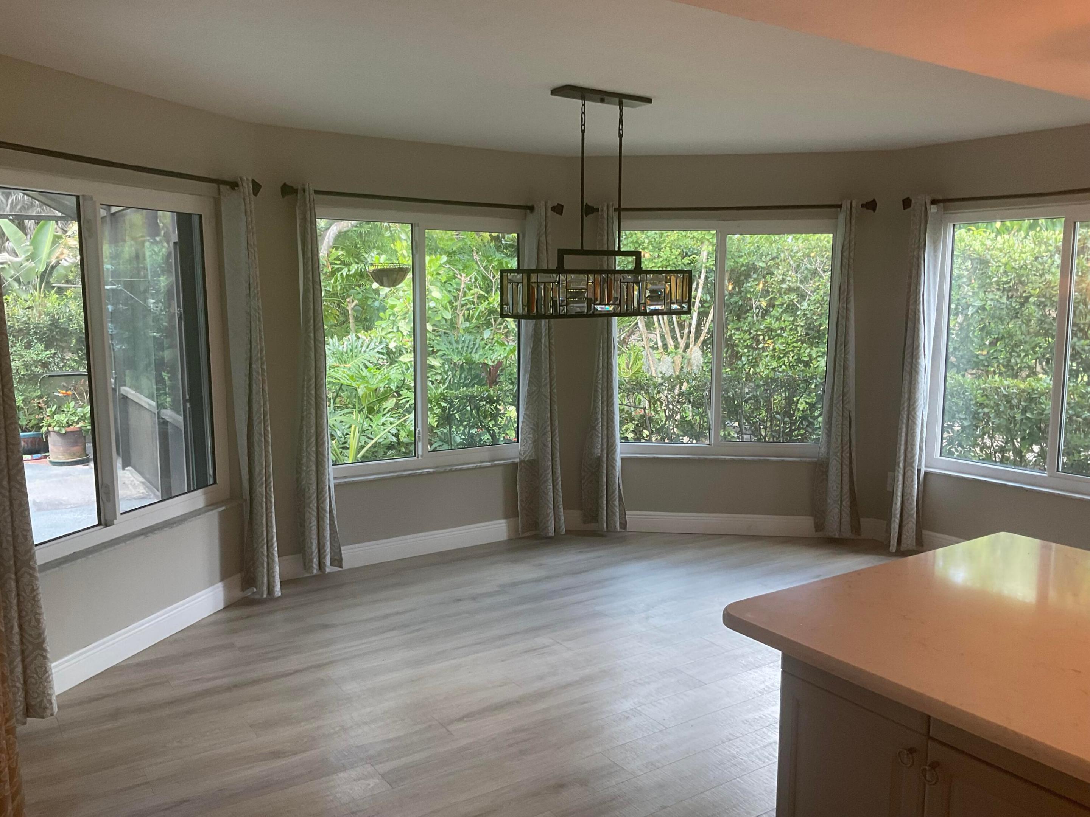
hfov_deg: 61.7
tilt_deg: -7.8
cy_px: 408
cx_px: 545
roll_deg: -1.4
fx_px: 913
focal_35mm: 29
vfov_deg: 48.2
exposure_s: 1/60
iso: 50
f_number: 1.8
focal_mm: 3
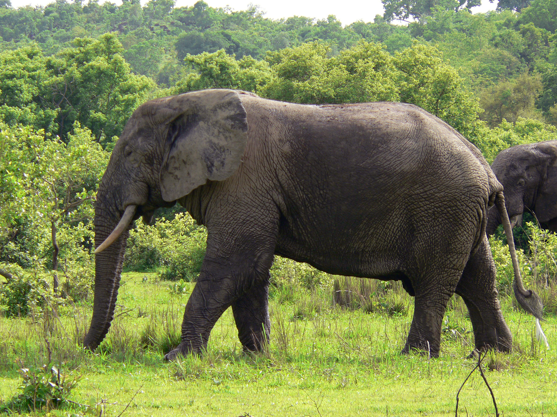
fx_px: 4955
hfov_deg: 6.4
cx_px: 287
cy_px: 249
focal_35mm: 308
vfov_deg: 4.8
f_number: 4
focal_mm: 41.7
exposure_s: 1/250
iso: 80
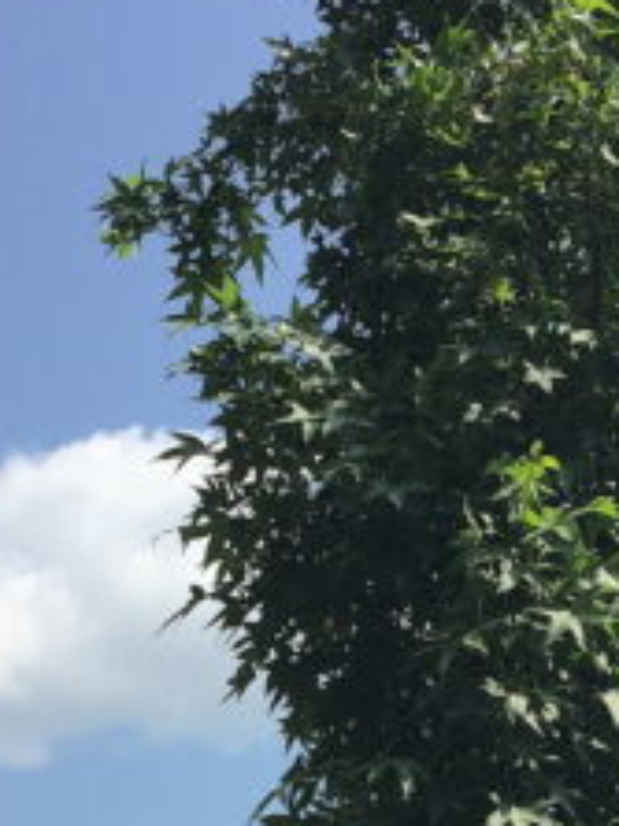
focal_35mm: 78
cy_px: 733
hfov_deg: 18.7
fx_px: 1862
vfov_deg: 24.4
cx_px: 489
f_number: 2.2
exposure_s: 1/2198
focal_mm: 4.15
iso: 32
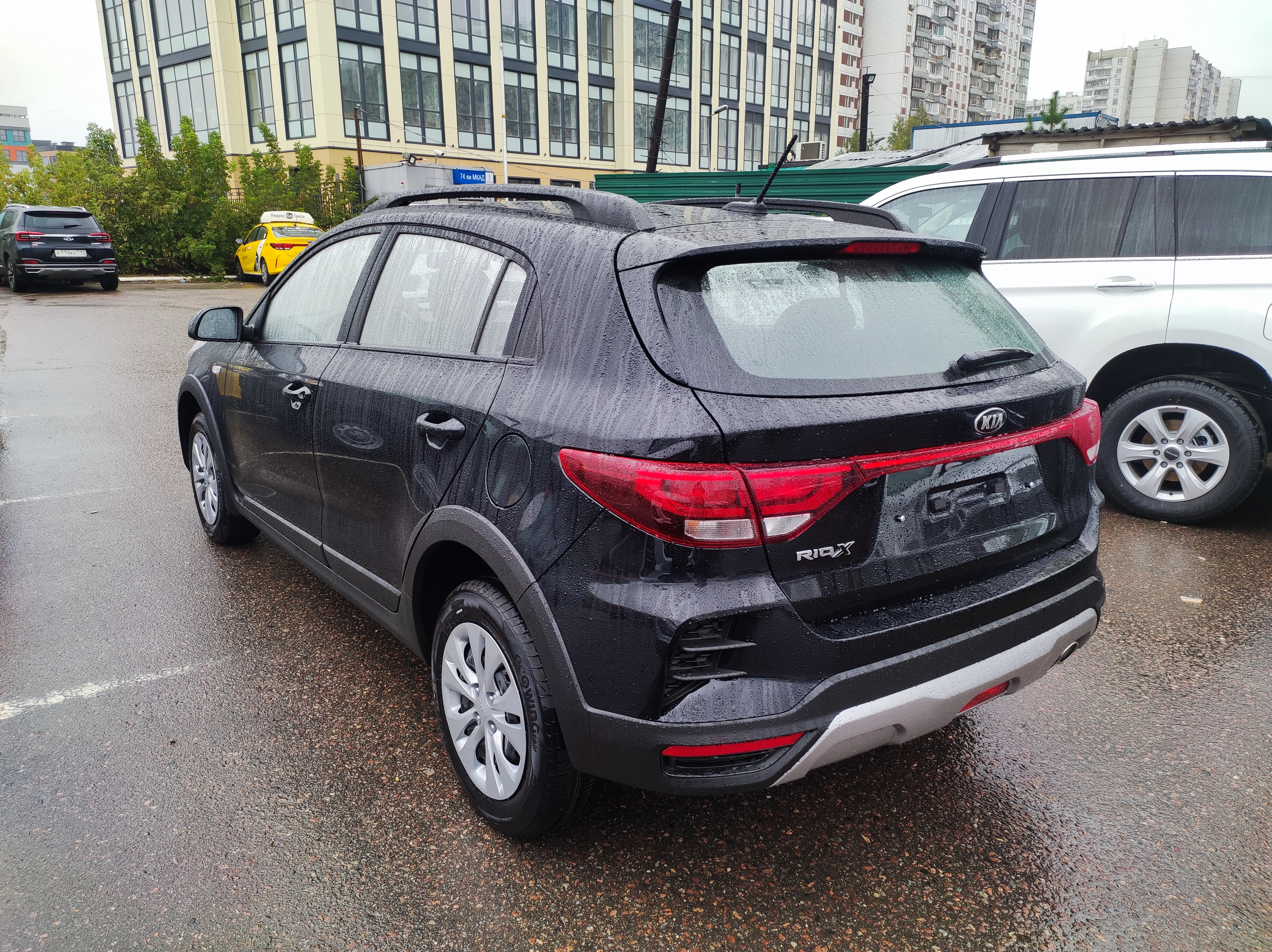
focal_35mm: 17
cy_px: 476
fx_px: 624
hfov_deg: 91.1
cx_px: 636
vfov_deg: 74.6
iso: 71
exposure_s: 1/100
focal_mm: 4.74
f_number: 1.79
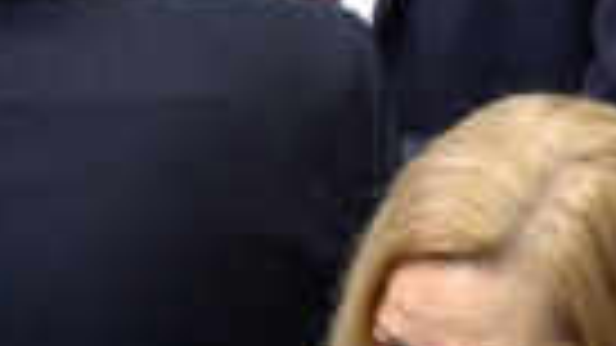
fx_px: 9553
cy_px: 656
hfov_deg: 3.7
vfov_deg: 2.1
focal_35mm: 585
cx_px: 272
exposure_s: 1/400
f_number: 5.6
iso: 8000
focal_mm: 170
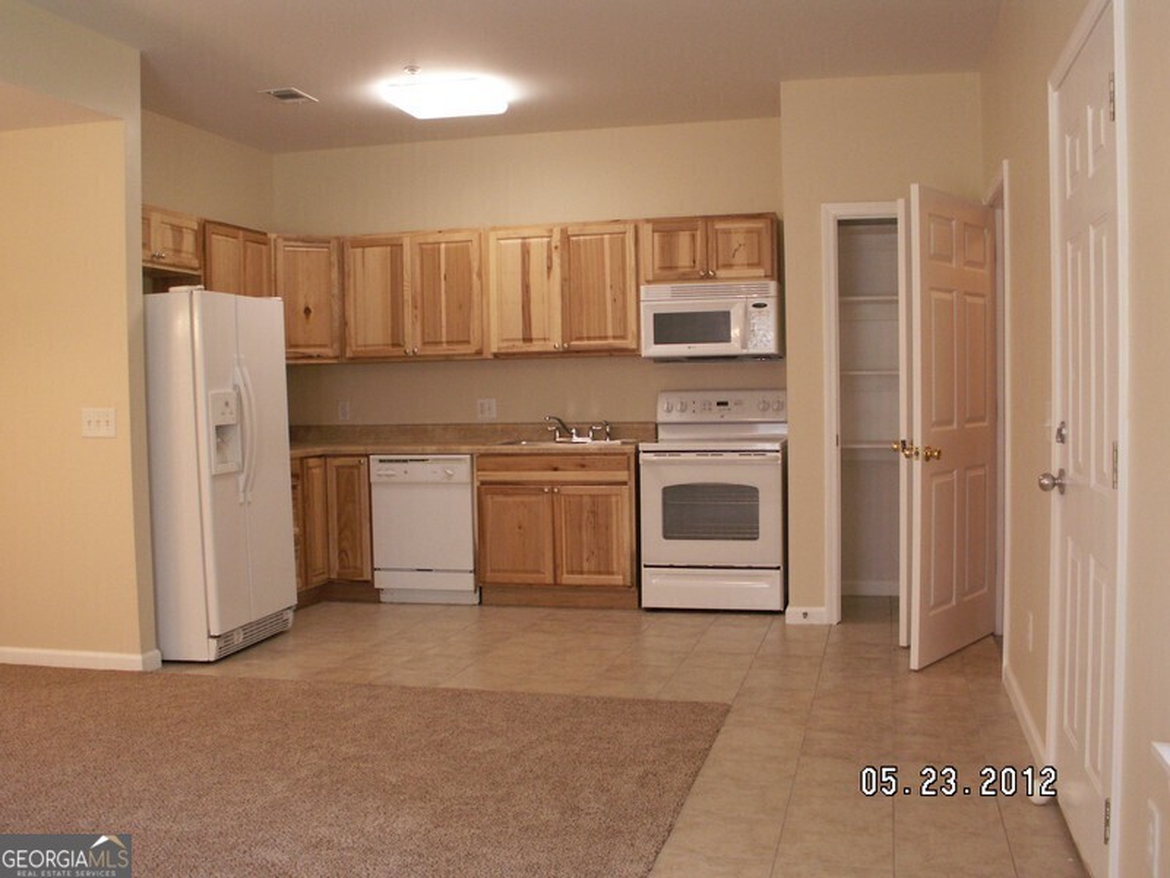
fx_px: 1183
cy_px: 439
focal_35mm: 35
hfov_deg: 52.6
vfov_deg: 40.7
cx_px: 585
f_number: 2.8
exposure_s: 1/40
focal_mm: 5.86
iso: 125
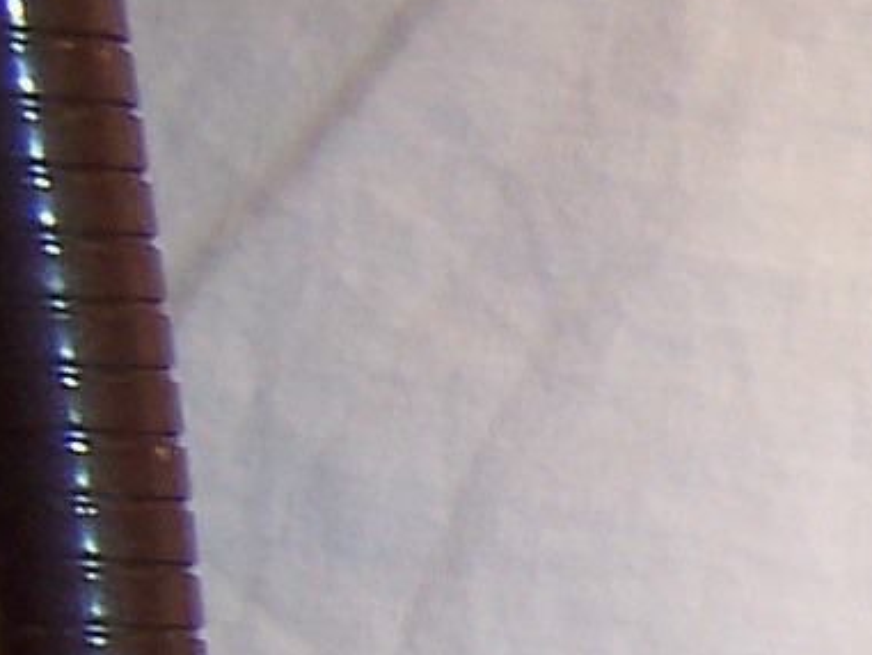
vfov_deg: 7.5
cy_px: 1248
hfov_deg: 9.1
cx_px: 2170
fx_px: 4838
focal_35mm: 192
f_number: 2.8
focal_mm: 5.6
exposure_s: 1/60
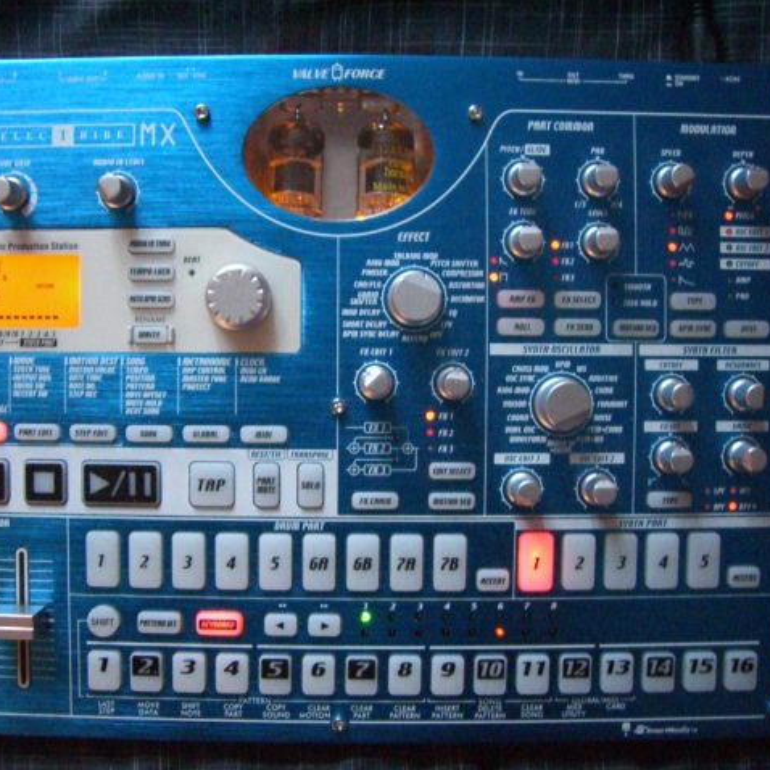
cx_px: 353
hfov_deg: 37.5
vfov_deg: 37.6
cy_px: 385
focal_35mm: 45
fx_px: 1132
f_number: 2.7
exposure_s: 1/15
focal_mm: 6.2
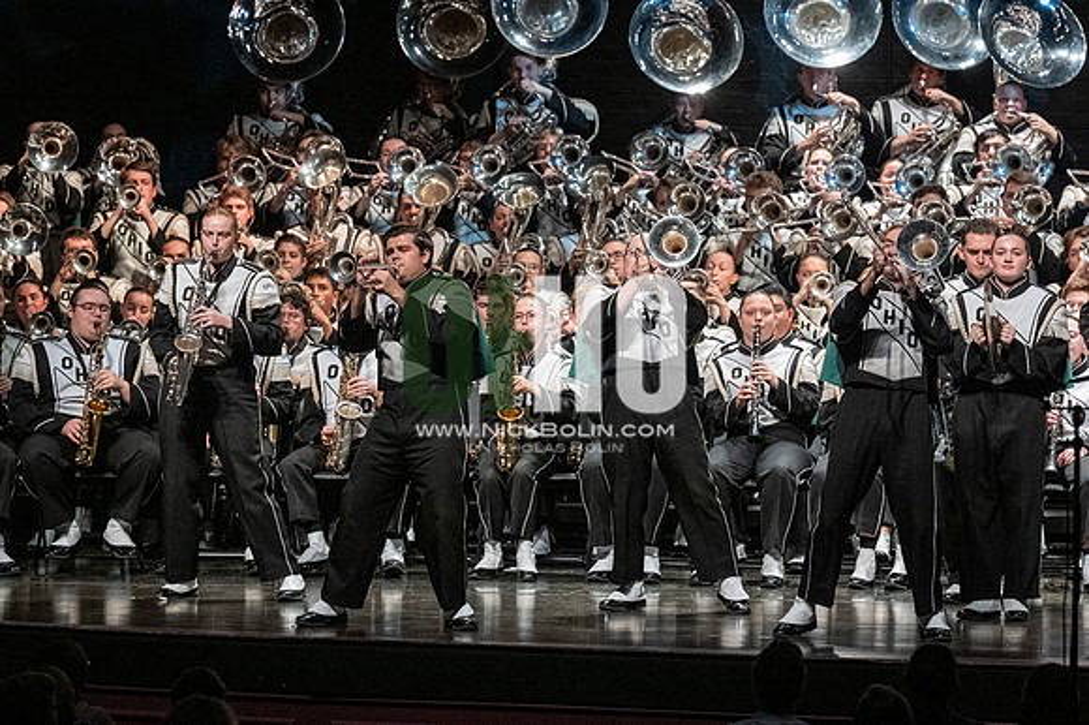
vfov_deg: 6.5
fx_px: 6349
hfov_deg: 9.8
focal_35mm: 210
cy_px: 362
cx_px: 544
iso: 4000
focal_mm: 140
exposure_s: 1/500
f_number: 4
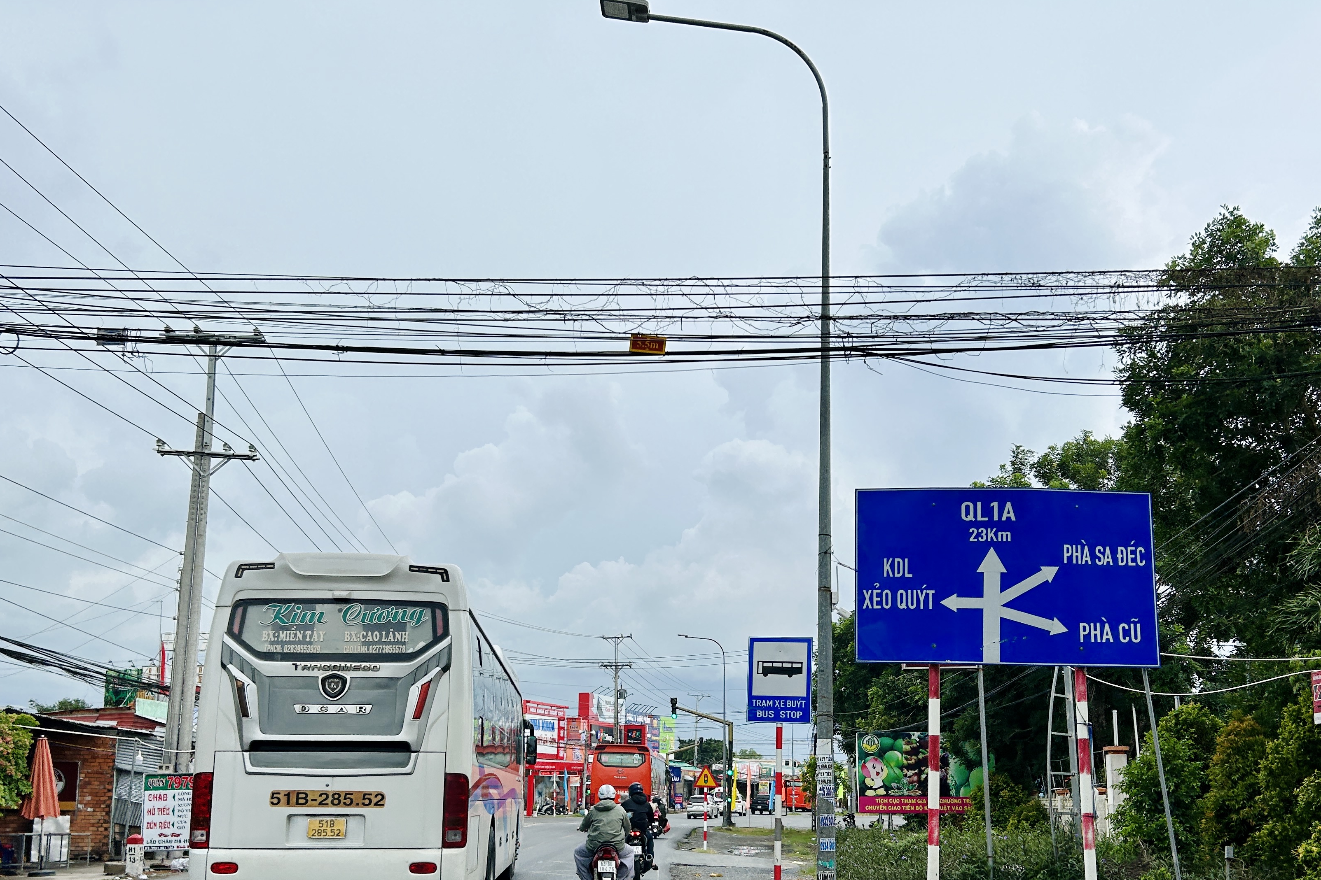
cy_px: 617
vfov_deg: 38.2
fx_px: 1248
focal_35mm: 34
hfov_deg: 55.8
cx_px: 662
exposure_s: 1/1029
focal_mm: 5.7
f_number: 1.5
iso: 50
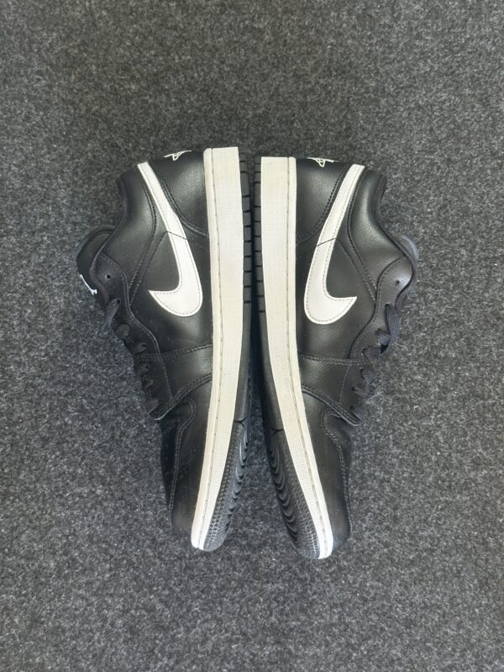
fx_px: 931
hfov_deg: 30.3
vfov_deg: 39.6
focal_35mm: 48
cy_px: 336
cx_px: 252
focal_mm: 6.86
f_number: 1.78
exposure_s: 1/50
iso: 160
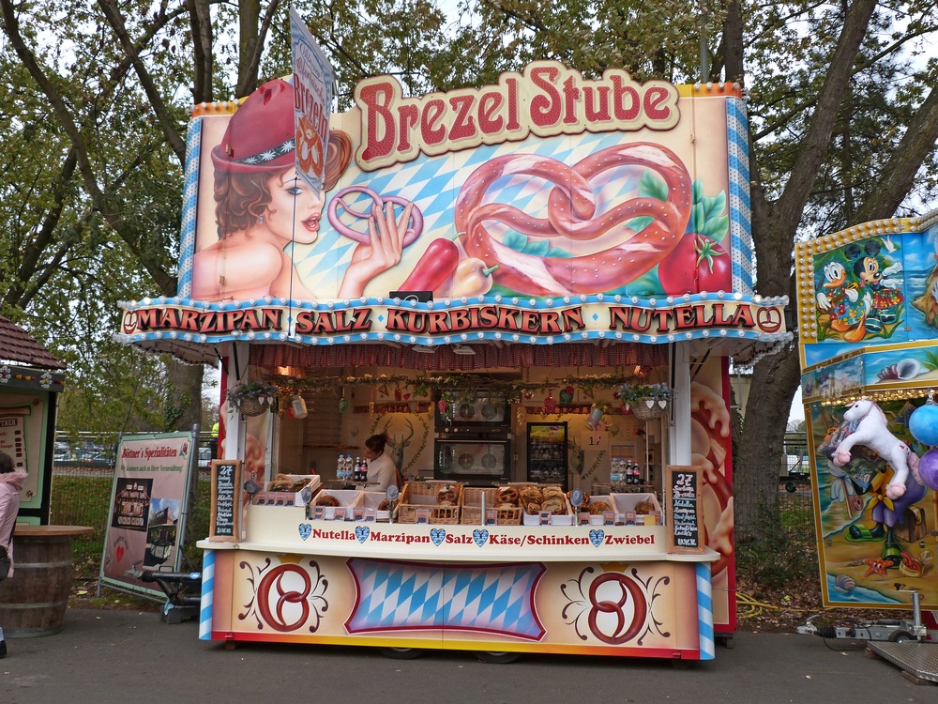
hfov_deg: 60.0
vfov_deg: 46.8
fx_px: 813
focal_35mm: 30
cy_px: 352
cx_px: 469
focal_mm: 5.3
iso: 100
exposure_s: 1/160
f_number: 4
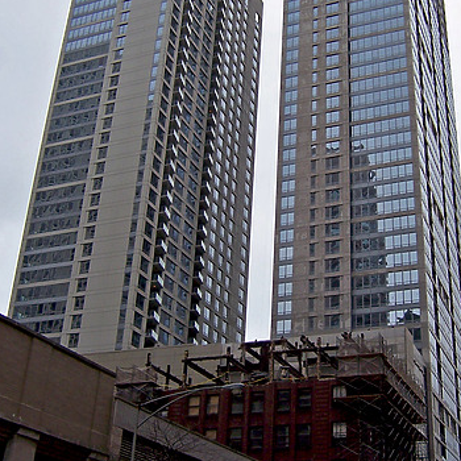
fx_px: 753
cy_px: 208
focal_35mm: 50
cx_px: 282
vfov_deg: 34.0
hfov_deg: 33.9
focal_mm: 5.5
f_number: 3.4
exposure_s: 1/250
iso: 80
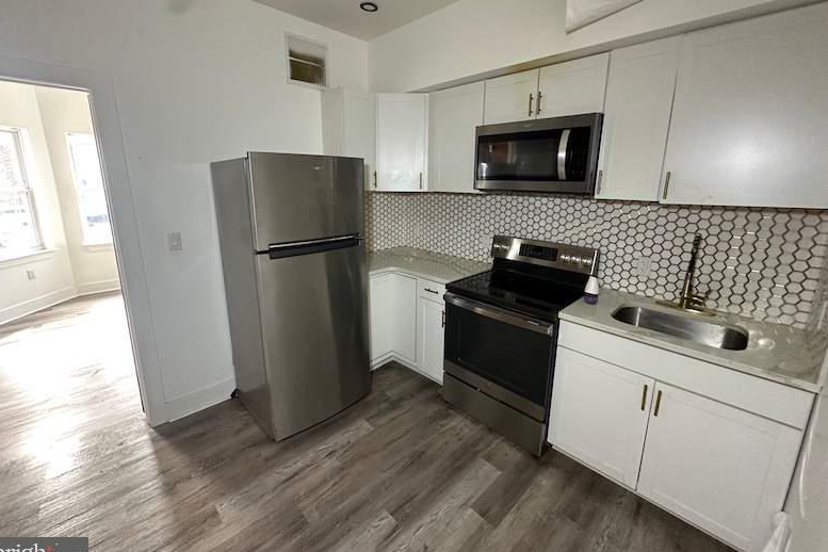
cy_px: 251
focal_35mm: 15
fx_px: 345
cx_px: 411
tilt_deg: -12.6
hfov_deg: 100.4
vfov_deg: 77.2
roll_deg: -0.2
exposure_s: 1/60
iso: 400
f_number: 2.2
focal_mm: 2.22
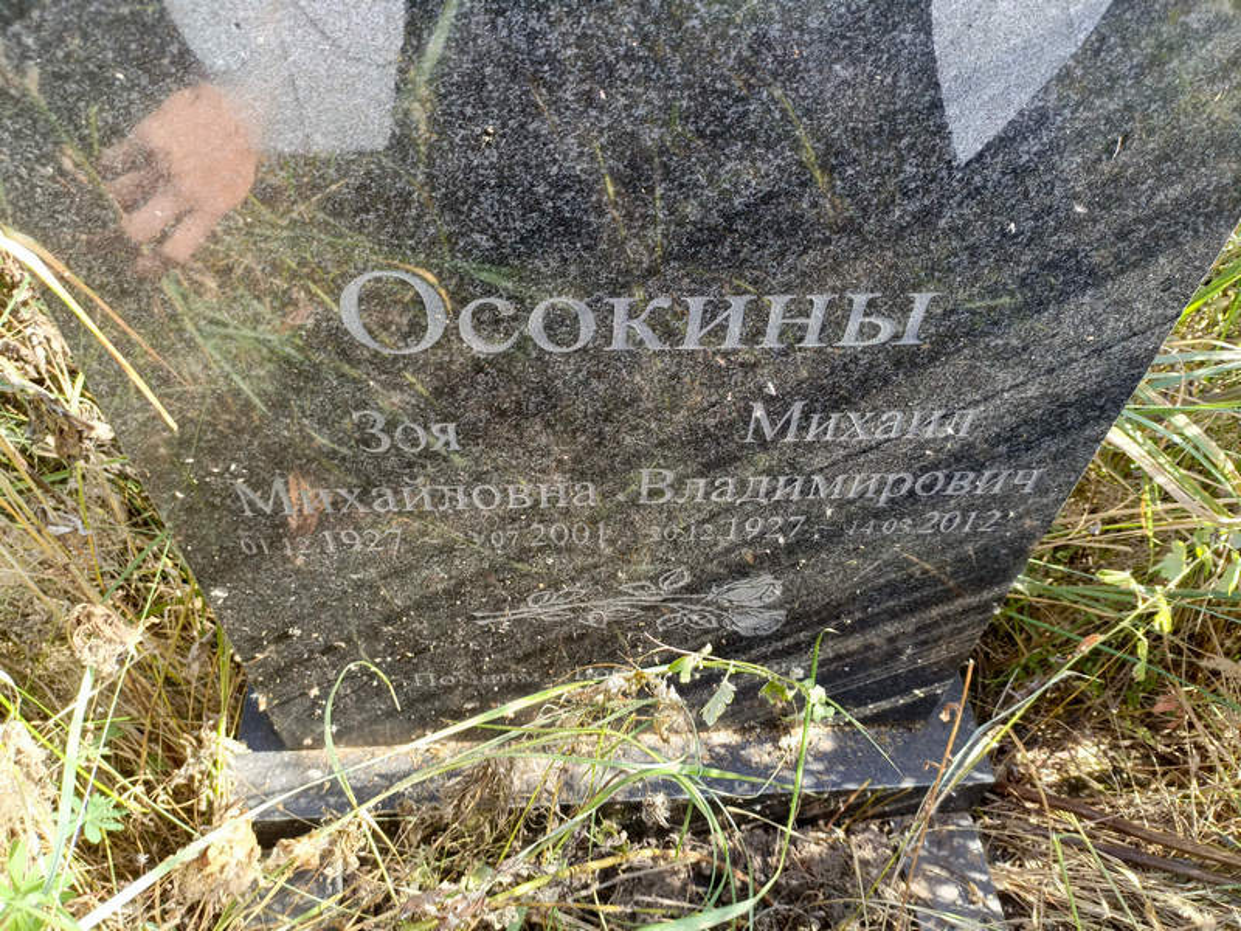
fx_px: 896
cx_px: 620
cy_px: 466
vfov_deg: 54.9
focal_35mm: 25
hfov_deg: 69.4
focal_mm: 4.76
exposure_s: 1/100
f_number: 1.69
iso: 185
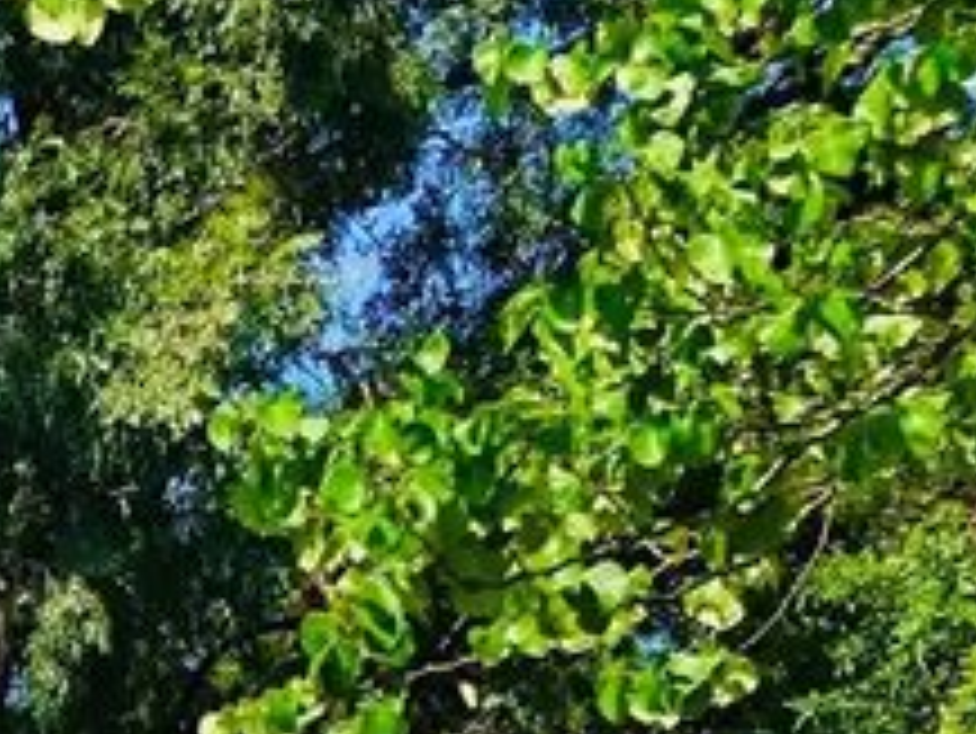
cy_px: 1608
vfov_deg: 10.1
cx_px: -1264
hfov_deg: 12.3
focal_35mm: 132
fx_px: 3724
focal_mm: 4
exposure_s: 1/1453
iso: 20
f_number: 1.8
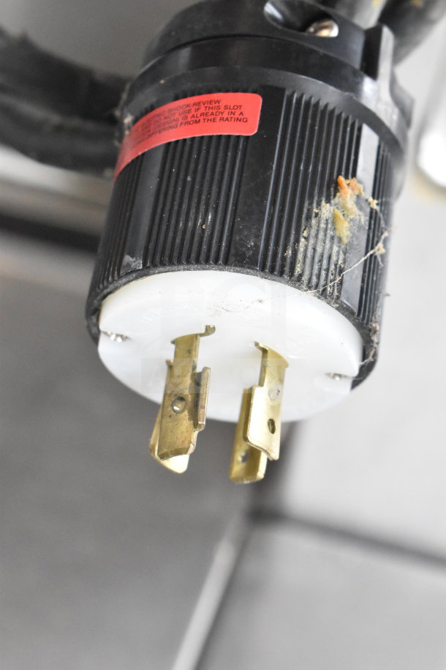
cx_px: 223
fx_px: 1533
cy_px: 335
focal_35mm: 82
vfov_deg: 24.6
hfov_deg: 16.6
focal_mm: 55
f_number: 7.1
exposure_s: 1/200
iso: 6400
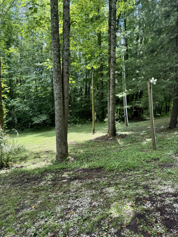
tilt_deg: -2.0
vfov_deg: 71.6
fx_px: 165
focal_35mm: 24
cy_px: 118
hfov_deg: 56.8
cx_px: 89
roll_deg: +1.0
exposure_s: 1/383
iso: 80
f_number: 1.78
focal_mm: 6.76
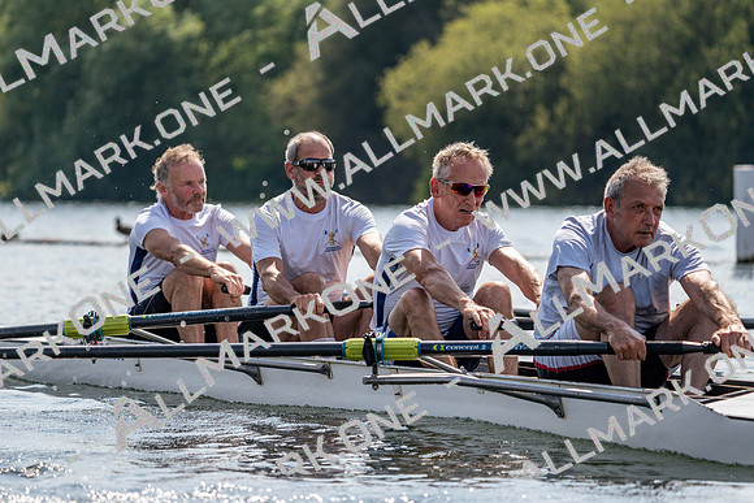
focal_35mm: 239
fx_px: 5007
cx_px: 377
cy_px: 252
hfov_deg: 8.6
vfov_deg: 5.8
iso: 250
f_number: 5.6
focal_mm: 239
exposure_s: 1/1600
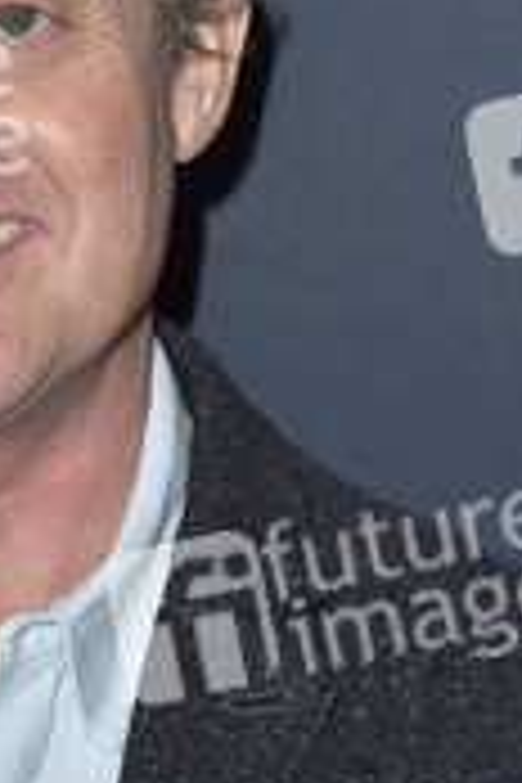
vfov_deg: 8.0
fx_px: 5611
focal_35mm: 258
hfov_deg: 5.3
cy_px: 374
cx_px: -70
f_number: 6.3
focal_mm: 112
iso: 250
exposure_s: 1/250
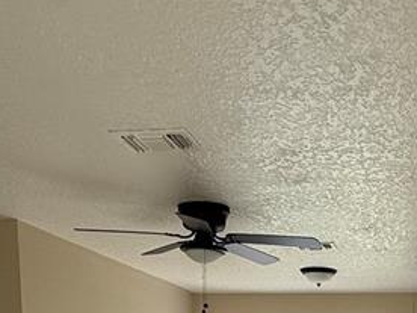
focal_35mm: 52
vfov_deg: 23.7
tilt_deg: -5.2
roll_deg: -0.3
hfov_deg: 35.3
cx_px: 349
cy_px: 435
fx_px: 626
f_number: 2.2
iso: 50
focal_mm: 2.22
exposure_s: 1/113
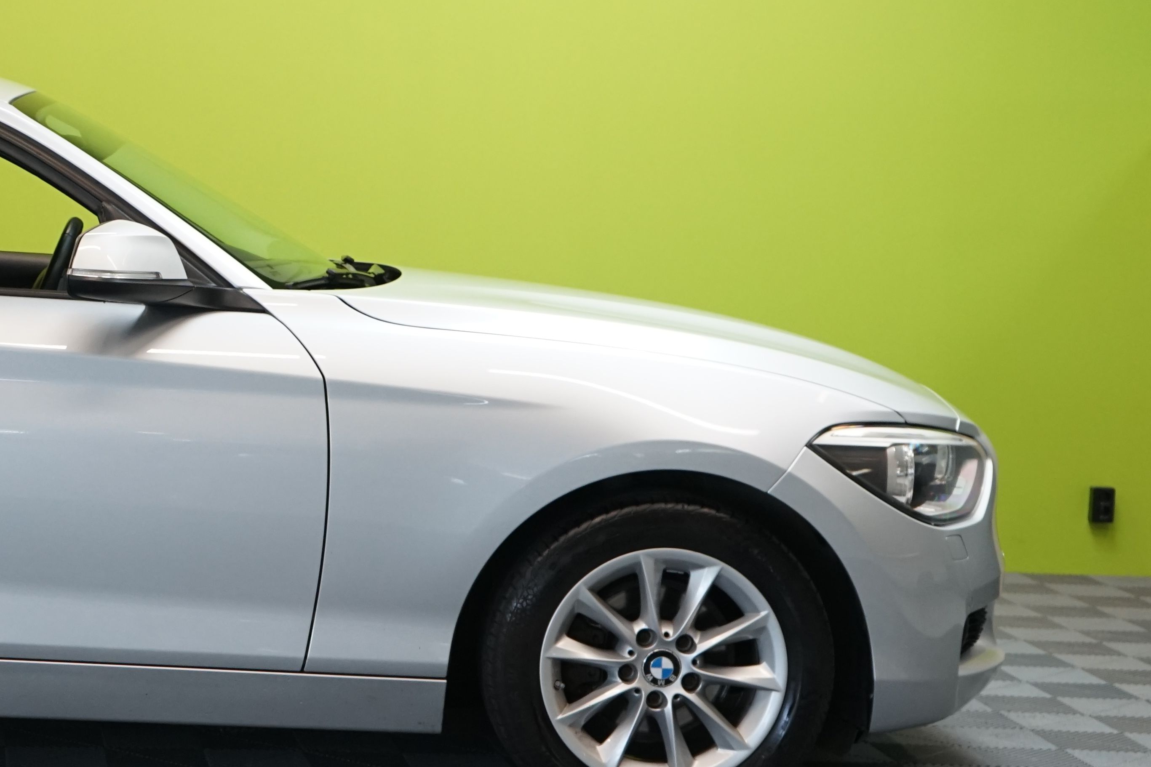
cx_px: -77
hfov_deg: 21.6
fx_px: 2877
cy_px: 397
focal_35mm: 90
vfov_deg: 15.2
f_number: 5.6
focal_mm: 41
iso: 1250
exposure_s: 1/40
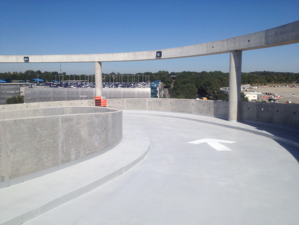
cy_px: 112
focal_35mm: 35
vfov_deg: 40.7
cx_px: 150
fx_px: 302
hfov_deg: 52.6
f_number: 2.4
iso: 50
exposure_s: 1/3460
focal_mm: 4.28
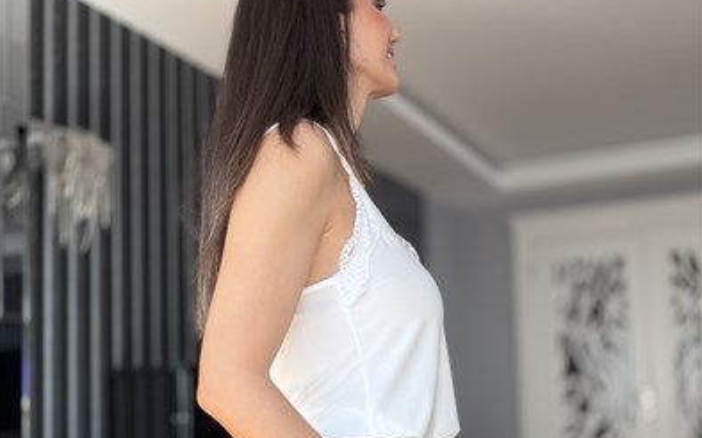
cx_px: 349
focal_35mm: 43
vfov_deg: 29.3
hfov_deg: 46.2
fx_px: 822
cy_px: 336
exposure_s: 1/121
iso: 32
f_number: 1.9
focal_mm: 2.71
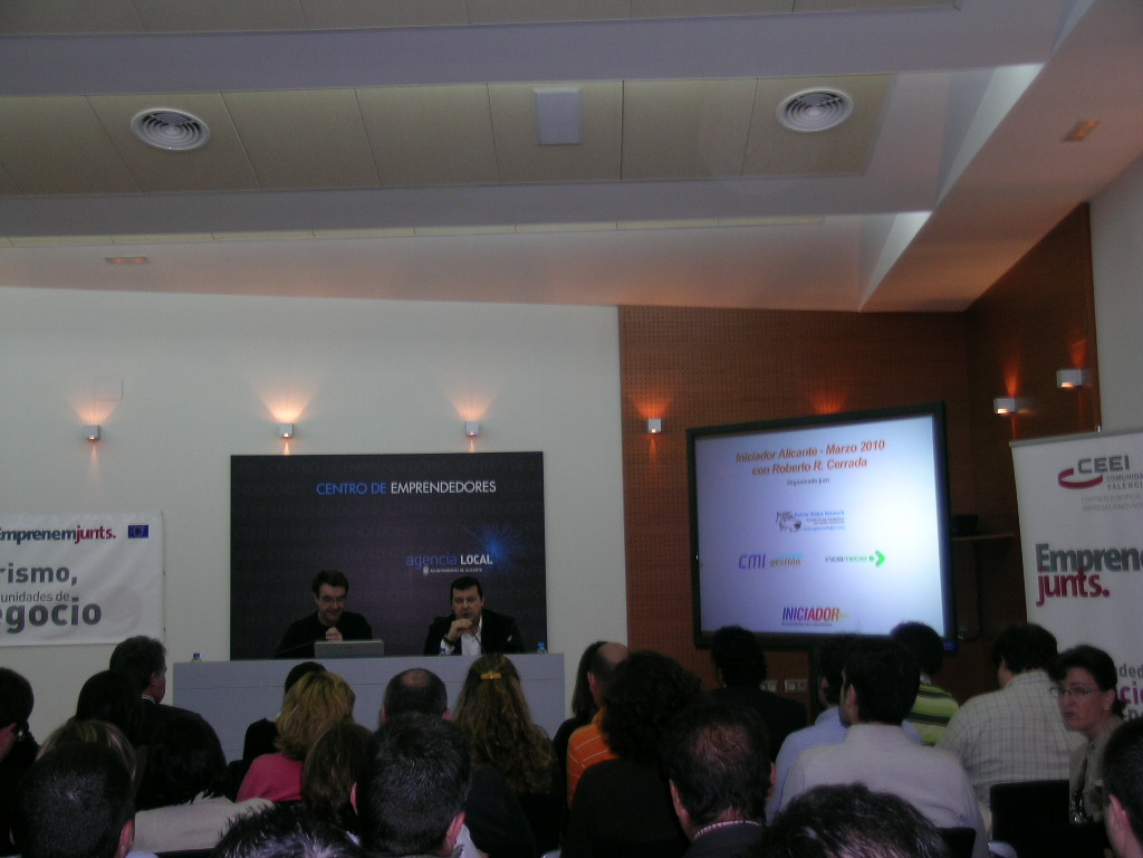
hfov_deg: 41.2
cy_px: 429
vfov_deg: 31.5
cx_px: 572
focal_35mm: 46
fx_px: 1519
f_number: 3.3
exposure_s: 1/30
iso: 50
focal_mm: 9.5
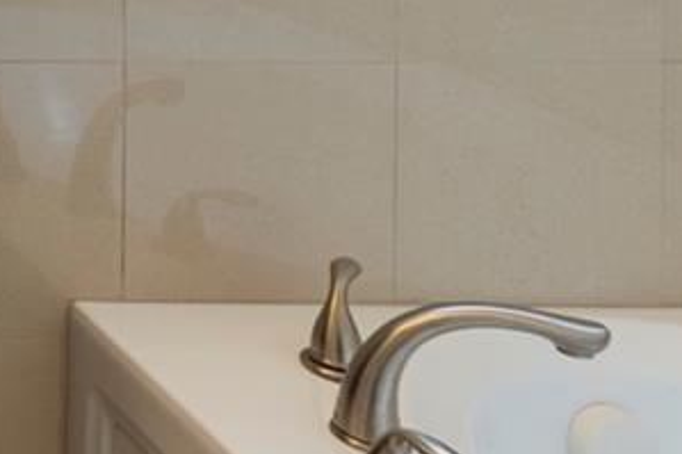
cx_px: -673
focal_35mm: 78
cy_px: -319
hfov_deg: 18.0
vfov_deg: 15.4
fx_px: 1481
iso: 400
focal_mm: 14.6
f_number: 5.6
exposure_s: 1/45
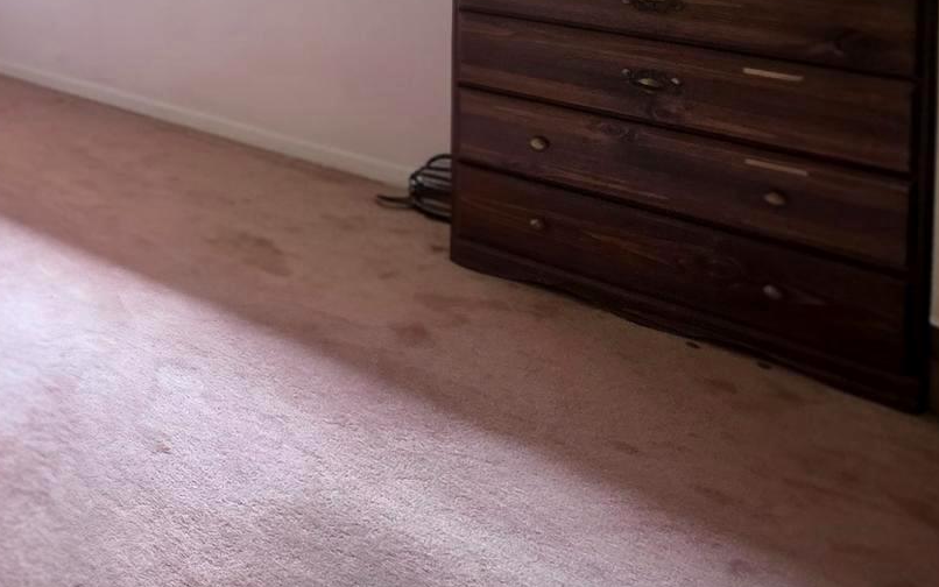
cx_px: -238
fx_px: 896
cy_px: -183
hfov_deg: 37.9
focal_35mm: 35
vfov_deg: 29.1
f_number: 1.9
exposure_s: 1/60.2
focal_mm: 2.2
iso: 250
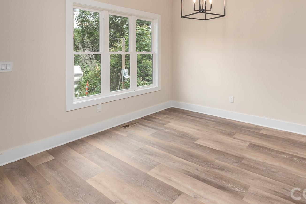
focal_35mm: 22
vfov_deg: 54.6
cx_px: 191
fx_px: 187
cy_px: 51
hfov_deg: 77.2
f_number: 8
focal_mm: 14
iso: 320
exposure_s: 1/200
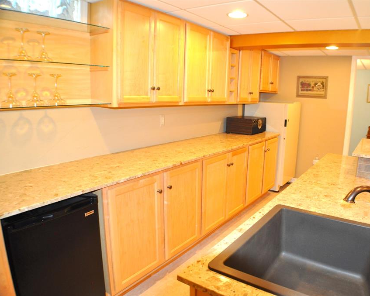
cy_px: 148
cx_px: 215
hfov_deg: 52.6
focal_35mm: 34
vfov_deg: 43.4
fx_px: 372
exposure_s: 1/60
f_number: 3.8
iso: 800
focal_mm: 20
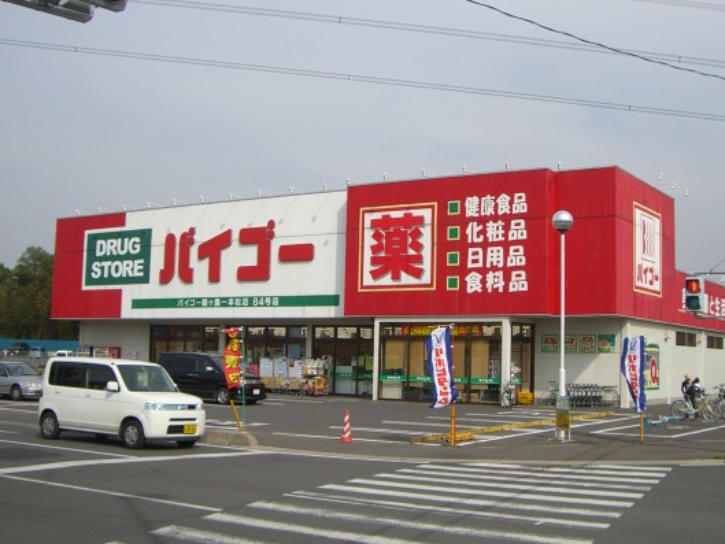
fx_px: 964
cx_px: 408
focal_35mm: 46
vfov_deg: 31.5
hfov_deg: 41.2
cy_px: 270
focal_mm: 6.2
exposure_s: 1/1000
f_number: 4.3
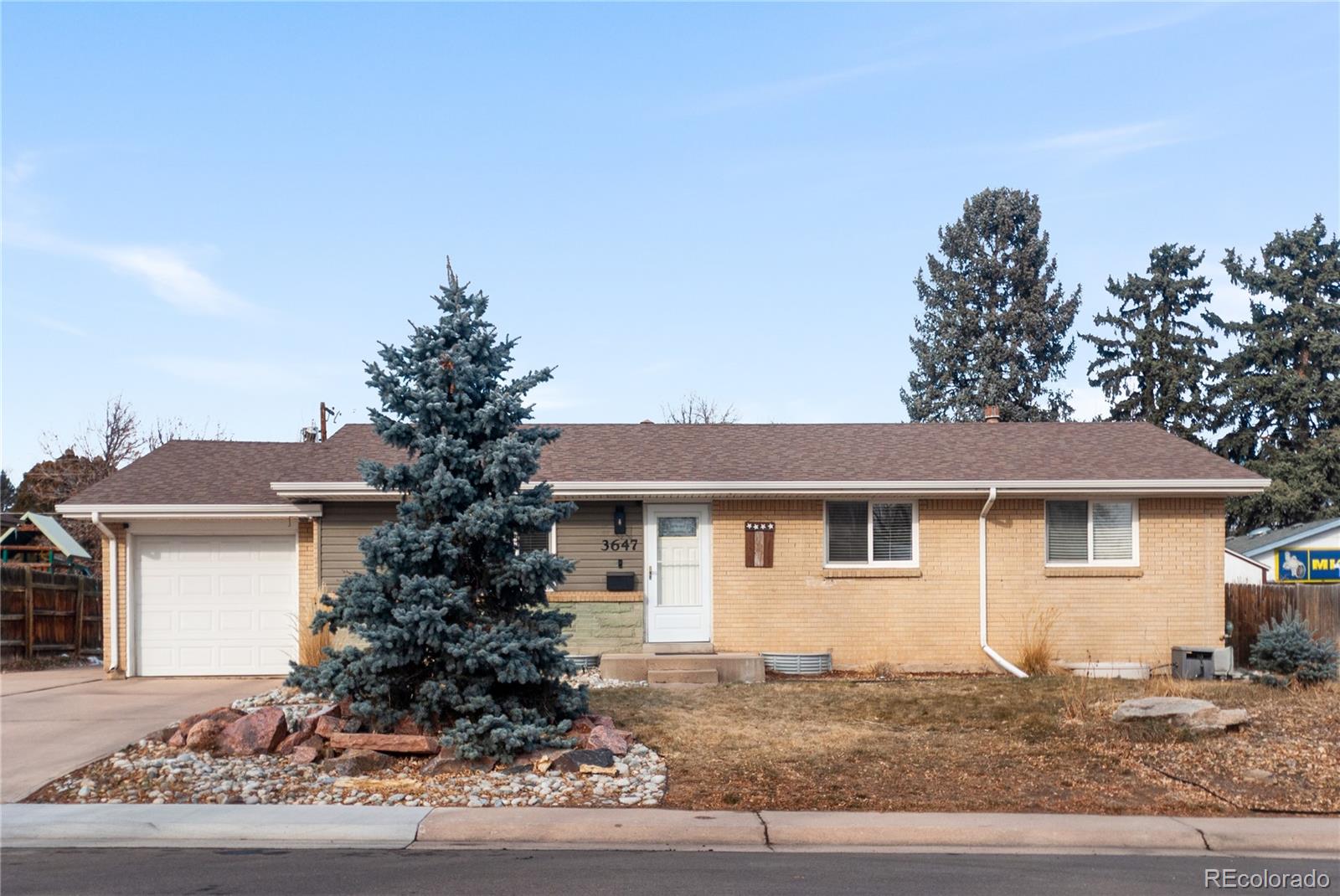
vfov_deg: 36.9
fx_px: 1341
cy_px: 448
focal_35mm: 36
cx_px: 670
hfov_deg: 53.1
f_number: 4.5
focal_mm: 24
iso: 200
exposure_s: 1/640
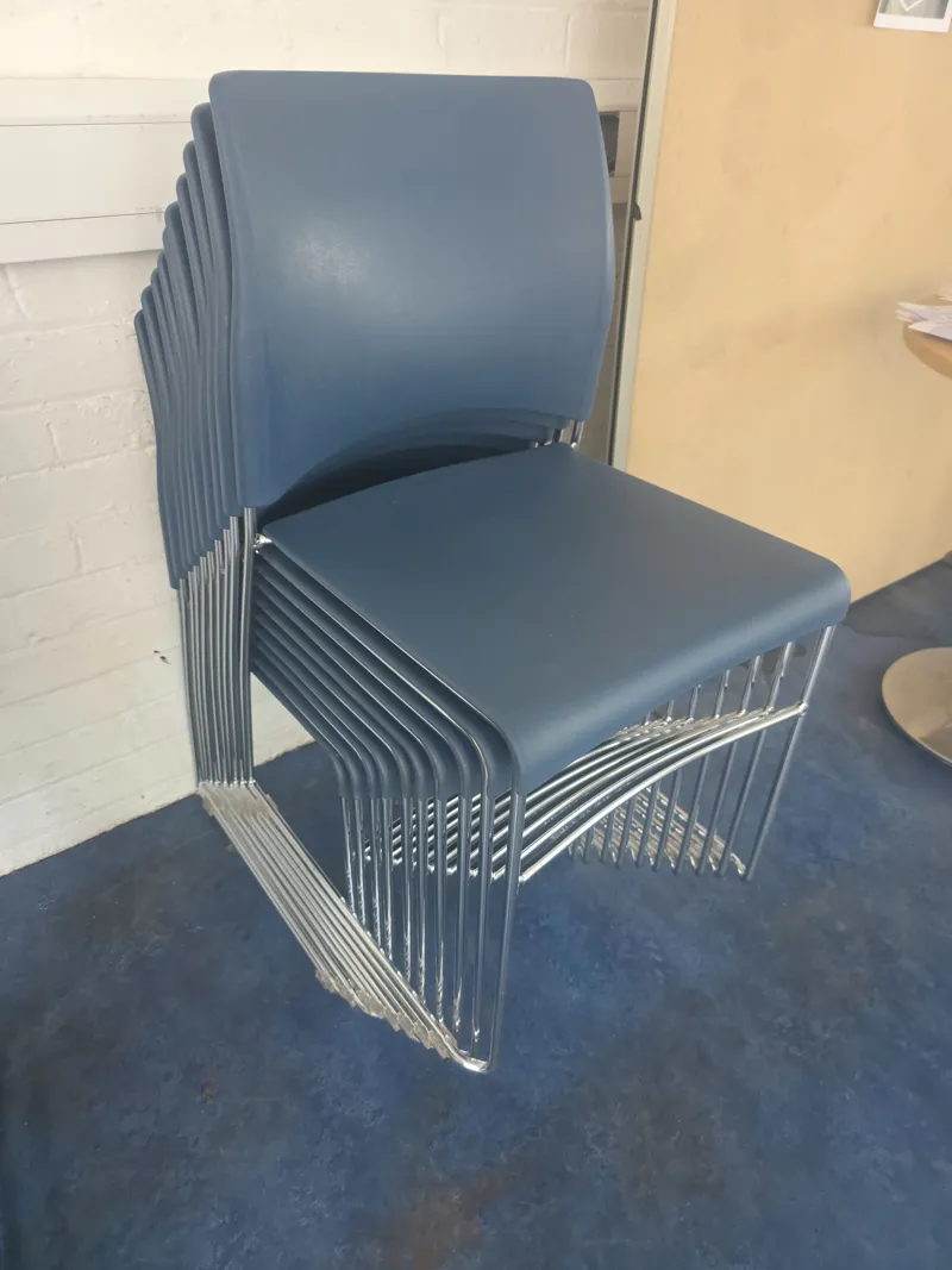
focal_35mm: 23
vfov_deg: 73.9
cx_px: 476
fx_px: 844
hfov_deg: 58.9
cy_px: 635
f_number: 1.7
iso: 320
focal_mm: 6.3
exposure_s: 1/100
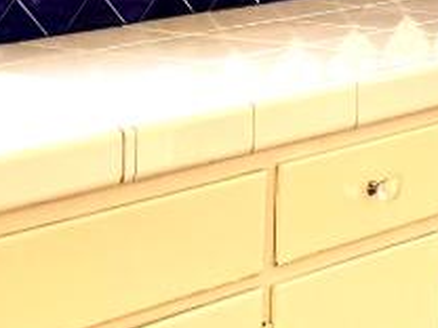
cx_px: 726
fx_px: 2189
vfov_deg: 8.4
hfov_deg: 10.9
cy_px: -182
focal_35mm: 173
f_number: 1.78
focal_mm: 6.76
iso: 80
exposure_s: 1/488
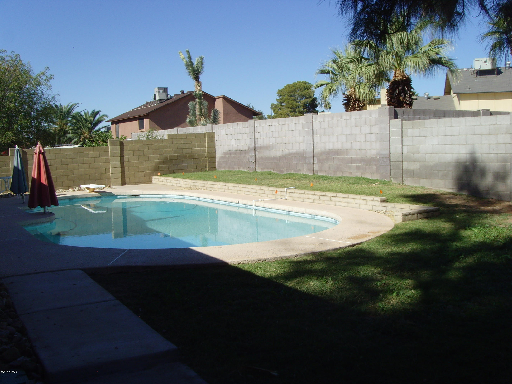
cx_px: 256
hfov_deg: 47.9
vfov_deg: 36.8
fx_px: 577
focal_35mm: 39
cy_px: 192
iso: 80
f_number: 6.3
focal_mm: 6.6
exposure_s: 1/350
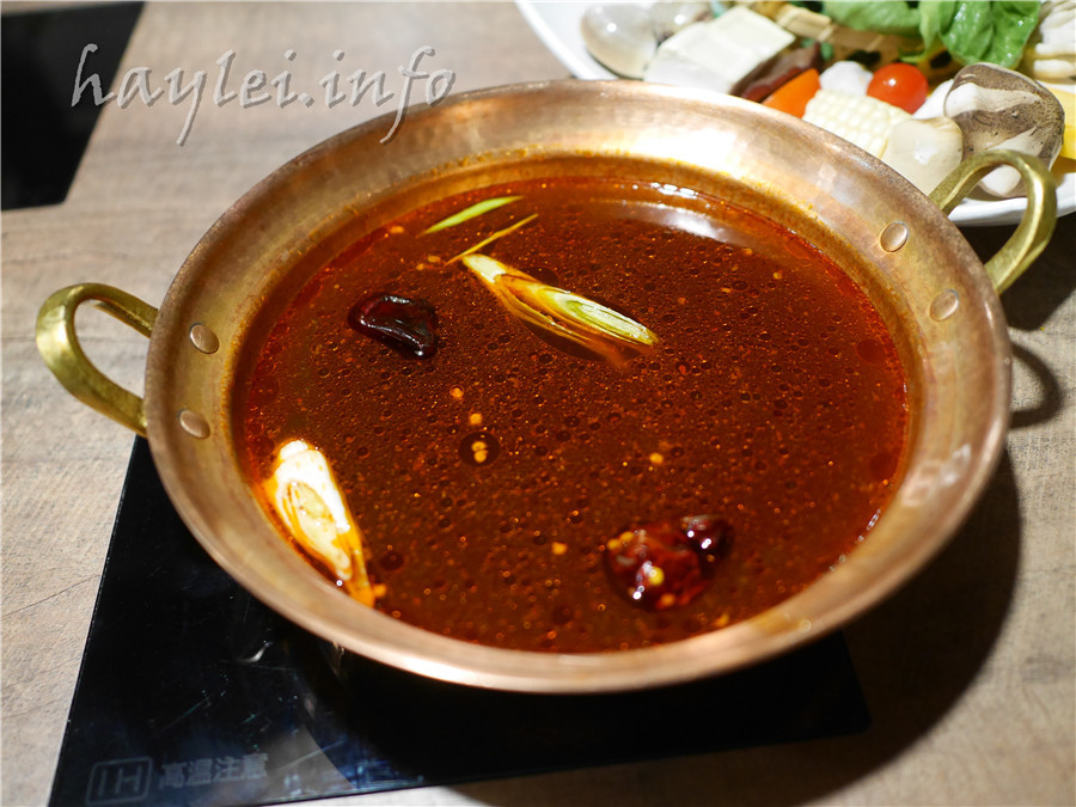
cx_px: 538
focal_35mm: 30
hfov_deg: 60.0
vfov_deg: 46.8
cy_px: 404
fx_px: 933
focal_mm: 15
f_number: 1.7
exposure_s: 1/60
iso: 1250
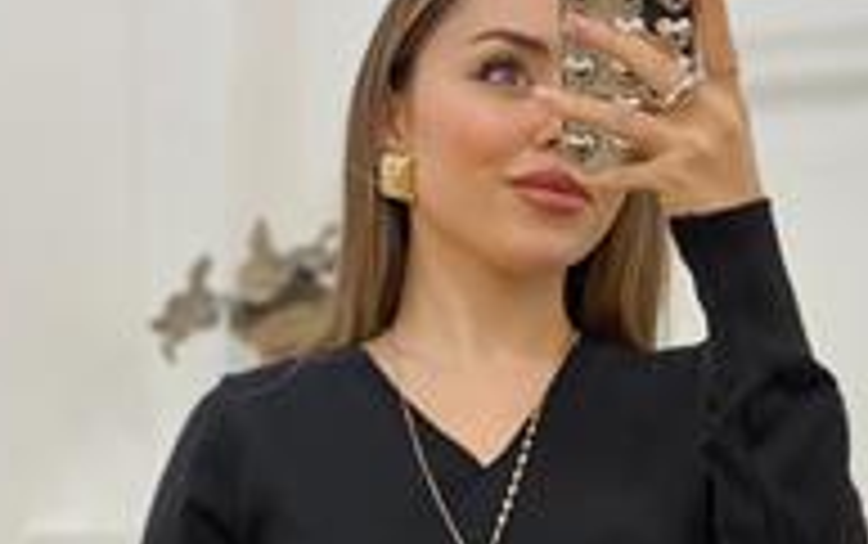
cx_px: 490
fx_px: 2794
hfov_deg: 17.7
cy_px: 618
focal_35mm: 118
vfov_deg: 11.0
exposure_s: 1/100
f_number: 2
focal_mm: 6
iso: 100
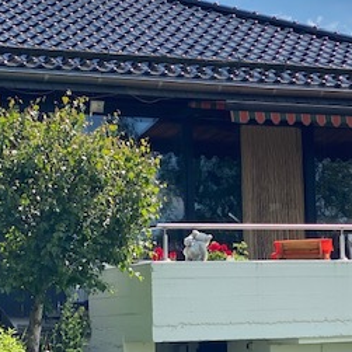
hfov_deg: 14.8
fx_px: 1346
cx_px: 276
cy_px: 201
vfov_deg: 14.9
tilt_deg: +8.0
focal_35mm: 117
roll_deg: +0.9
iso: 20
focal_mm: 6
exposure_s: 1/1370
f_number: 2
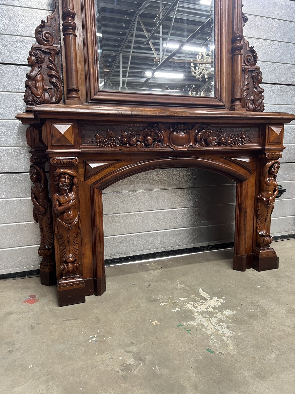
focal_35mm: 26
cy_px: 197
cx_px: 148
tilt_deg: -11.4
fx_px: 295
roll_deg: +0.4
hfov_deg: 53.1
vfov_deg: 67.3
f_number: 1.5
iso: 125
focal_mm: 5.7
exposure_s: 1/50
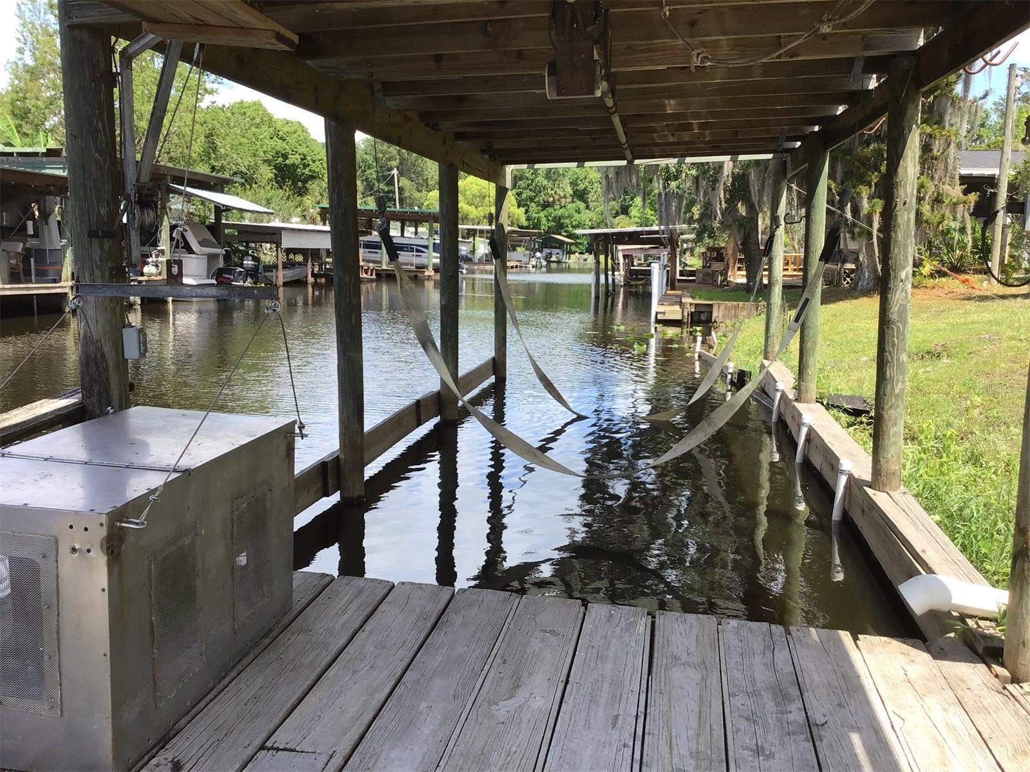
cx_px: 515
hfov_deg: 58.4
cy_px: 386
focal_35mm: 31
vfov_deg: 45.4
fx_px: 922
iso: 25
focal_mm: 3.3
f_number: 2.4
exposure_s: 1/448
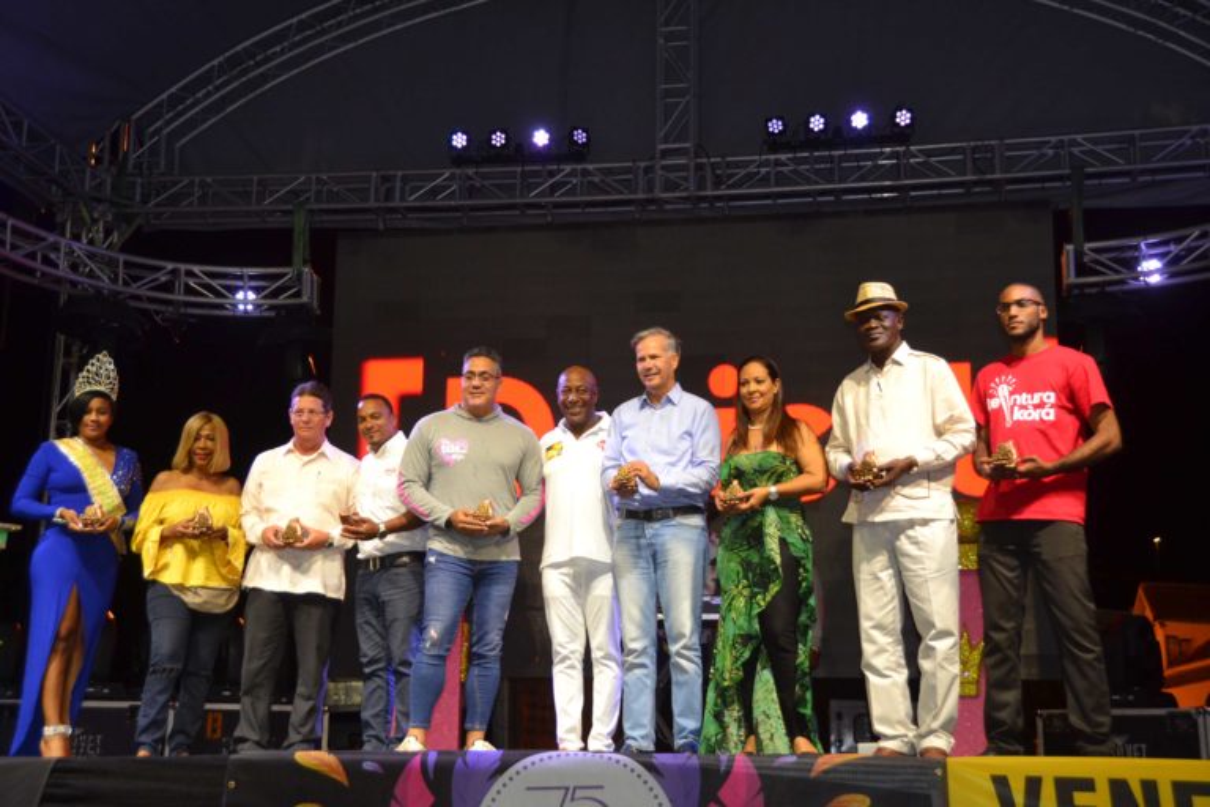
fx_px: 1613
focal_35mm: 48
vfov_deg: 28.1
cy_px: 404
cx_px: 605
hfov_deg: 41.1
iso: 900
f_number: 4.2
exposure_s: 1/60
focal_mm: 32
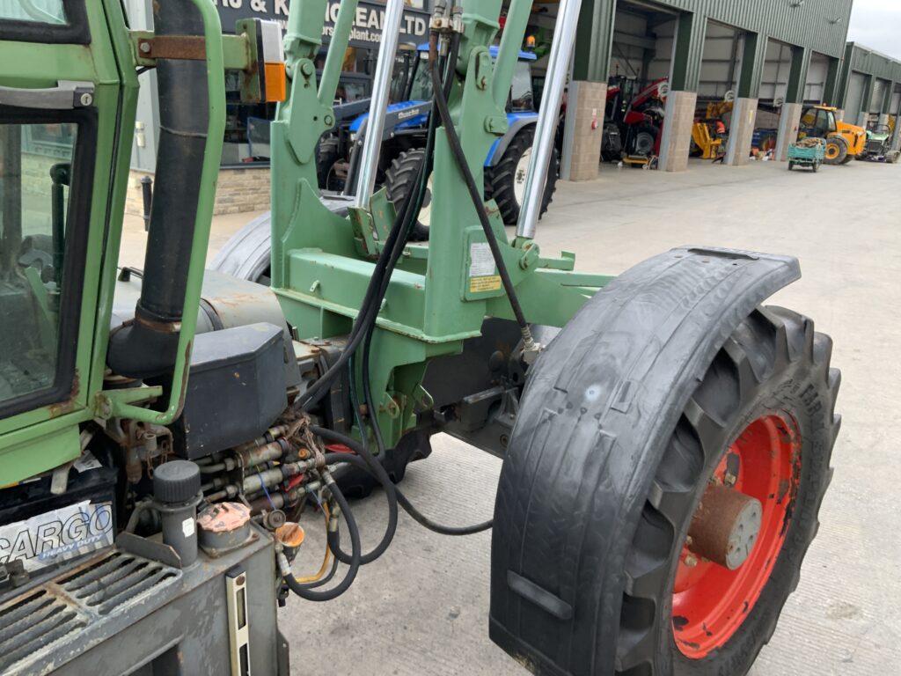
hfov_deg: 61.7
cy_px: 338
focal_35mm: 29
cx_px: 450
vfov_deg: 48.2
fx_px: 755
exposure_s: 1/122
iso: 16
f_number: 1.8
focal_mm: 3
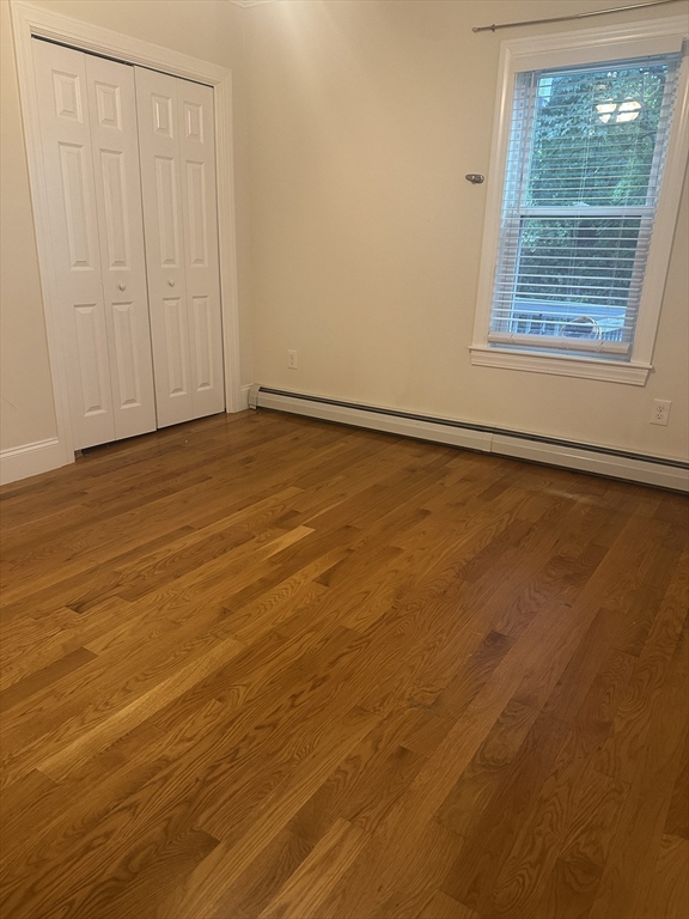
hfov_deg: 56.8
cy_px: 460
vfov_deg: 71.6
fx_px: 637
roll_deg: -1.8
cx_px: 344
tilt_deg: -18.2
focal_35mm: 24
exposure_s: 1/60
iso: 320
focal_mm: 6.86
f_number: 1.78
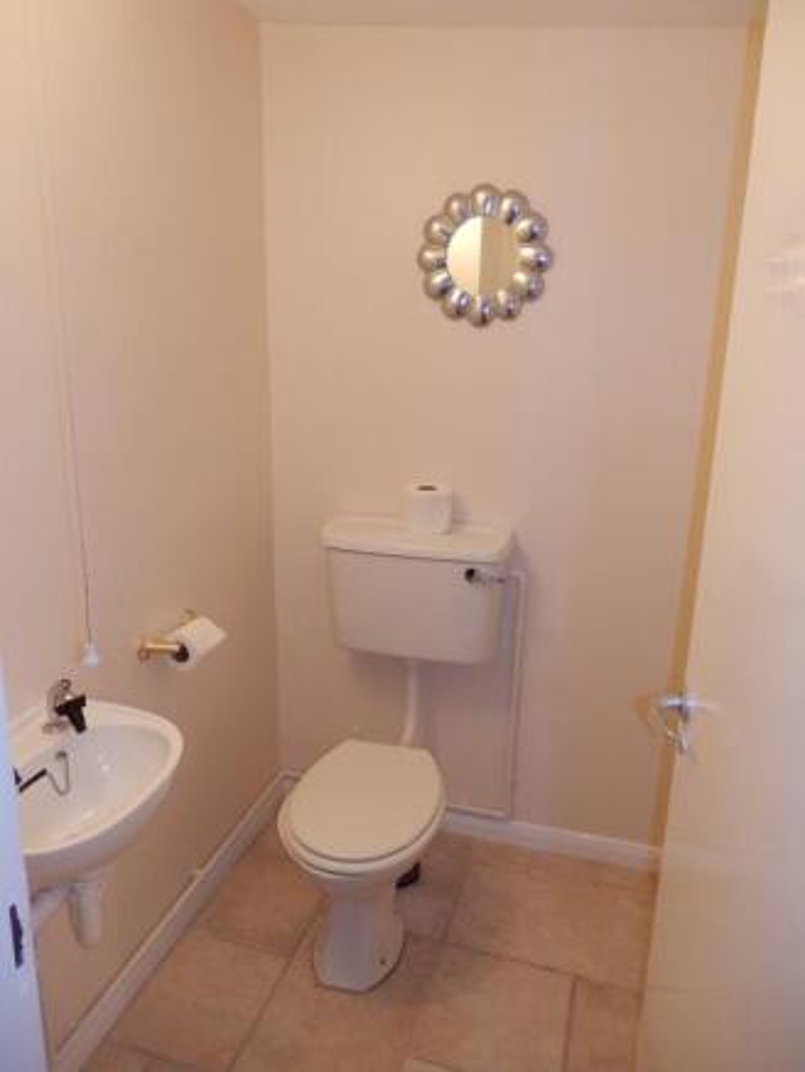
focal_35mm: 25
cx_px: 402
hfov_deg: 54.9
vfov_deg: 69.4
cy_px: 536
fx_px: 775
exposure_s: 1/30
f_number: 3
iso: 400
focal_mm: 4.5
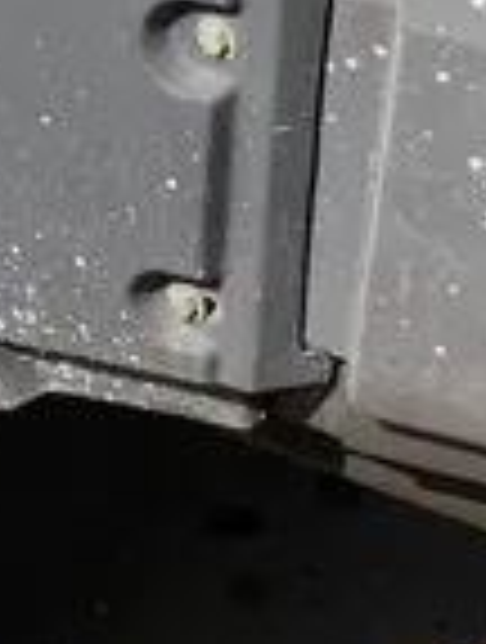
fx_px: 2479
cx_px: 158
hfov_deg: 11.2
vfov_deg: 13.3
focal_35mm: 133
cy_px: -525
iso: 50
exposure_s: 1/6897
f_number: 1.6
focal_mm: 5.1
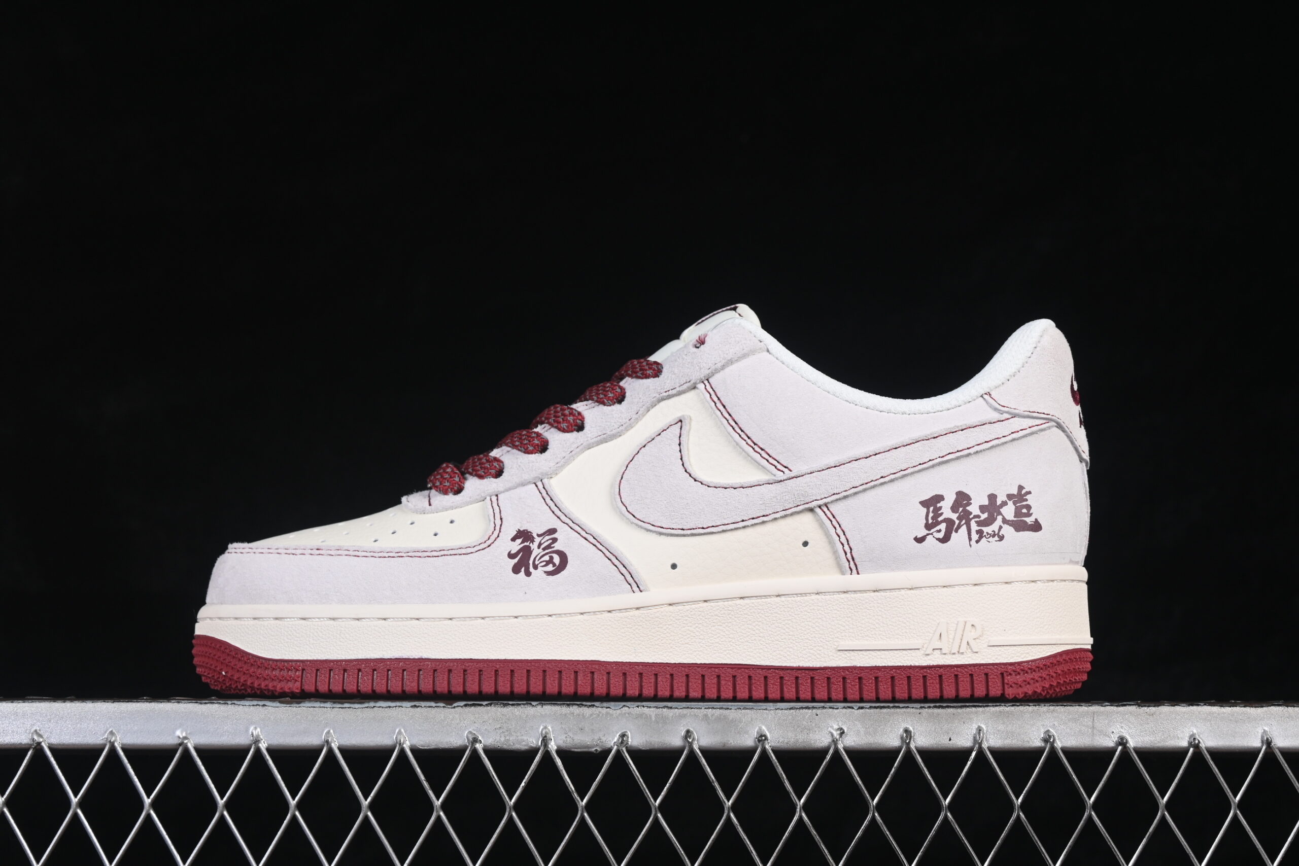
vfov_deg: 18.2
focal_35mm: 75
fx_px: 2706
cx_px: 650
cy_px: 433
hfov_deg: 27.0
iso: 160
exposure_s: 1/80
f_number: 8
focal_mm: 50
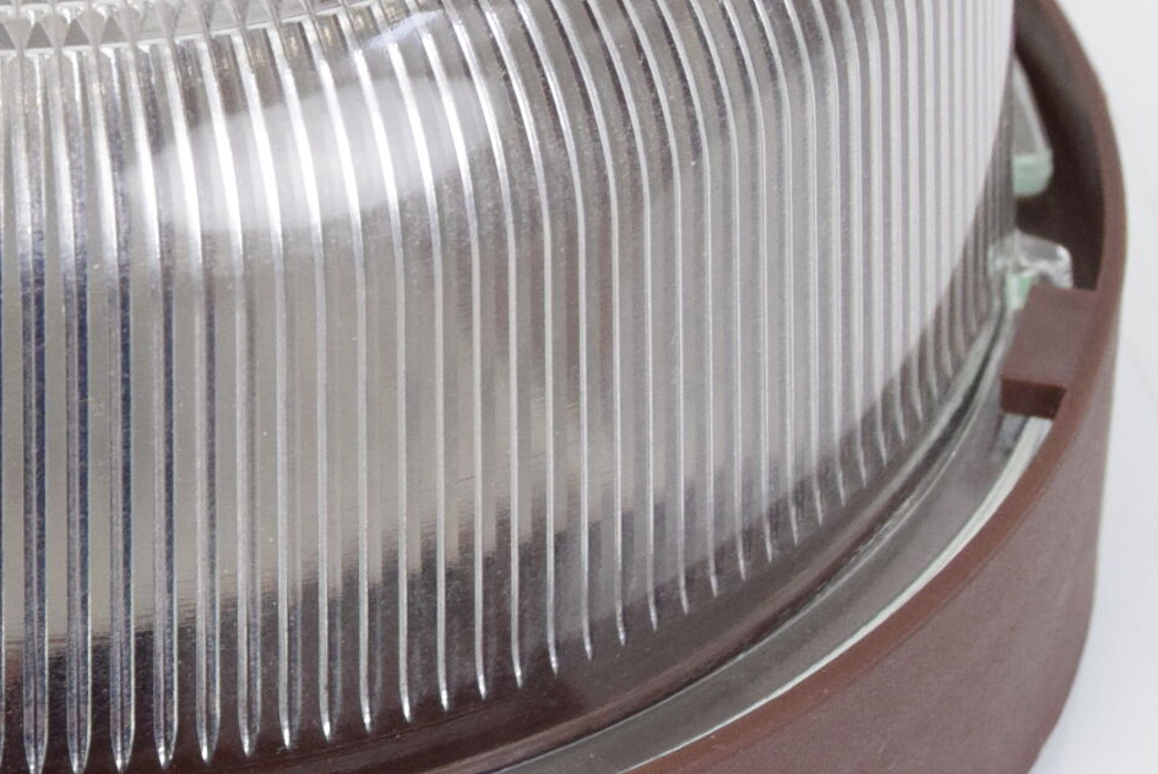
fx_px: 4894
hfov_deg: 13.3
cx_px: -82
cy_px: 108
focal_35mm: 152
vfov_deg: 9.0
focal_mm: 32
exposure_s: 1/200
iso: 1600
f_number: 7.1
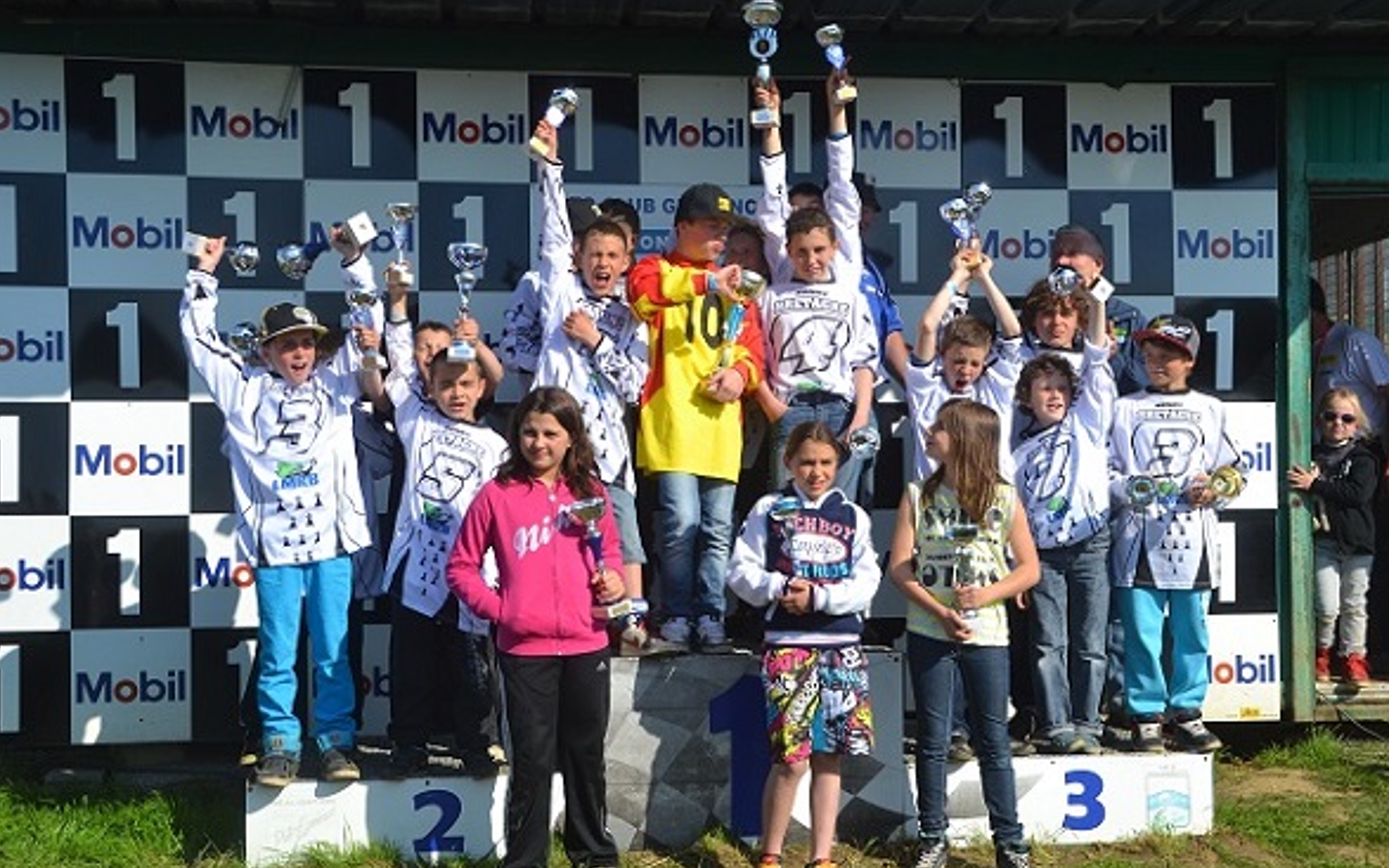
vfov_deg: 25.8
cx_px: 708
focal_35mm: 50
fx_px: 1893
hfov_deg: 40.3
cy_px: 460
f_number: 9
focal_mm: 32
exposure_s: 1/320
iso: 100
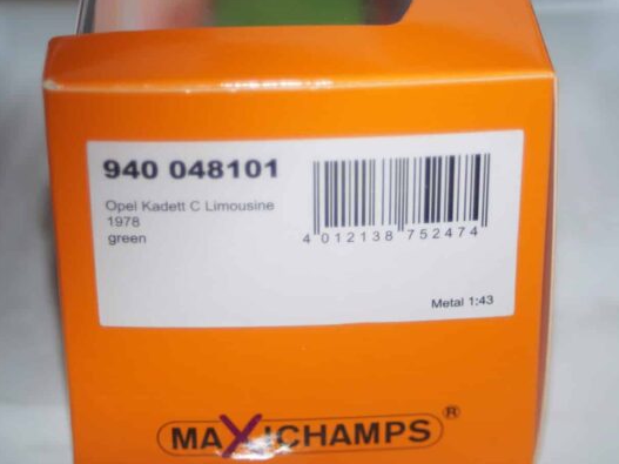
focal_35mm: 115
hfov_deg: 17.1
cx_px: 292
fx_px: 2056
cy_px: 230
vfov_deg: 12.9
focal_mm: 70
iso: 250
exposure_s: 1/125
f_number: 5.6
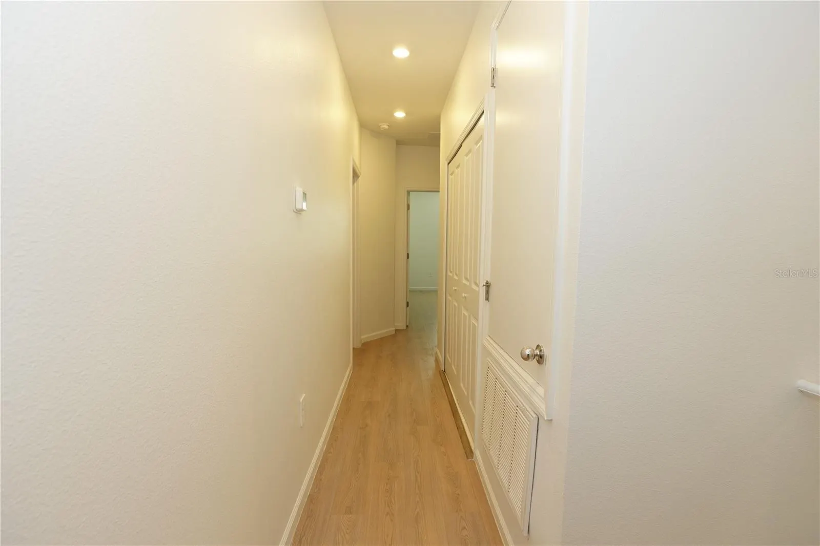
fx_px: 376
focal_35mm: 16
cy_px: 273
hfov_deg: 95.0
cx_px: 410
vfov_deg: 72.0
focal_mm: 11
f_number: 4.5
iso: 400
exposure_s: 1/60
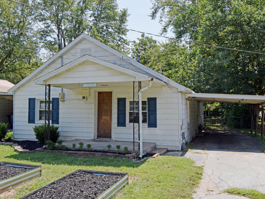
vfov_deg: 43.0
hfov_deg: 55.3
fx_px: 253
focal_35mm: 33
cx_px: 135
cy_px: 100
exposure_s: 1/320
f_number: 9
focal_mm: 20
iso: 200
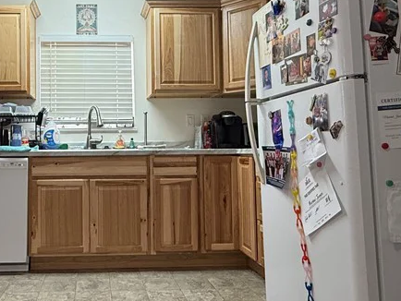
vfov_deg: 42.9
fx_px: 382
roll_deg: +0.8
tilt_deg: +3.5
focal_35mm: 33
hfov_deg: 53.4
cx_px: 112
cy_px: 130
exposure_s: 1/120
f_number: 2.2
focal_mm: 2.22
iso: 200
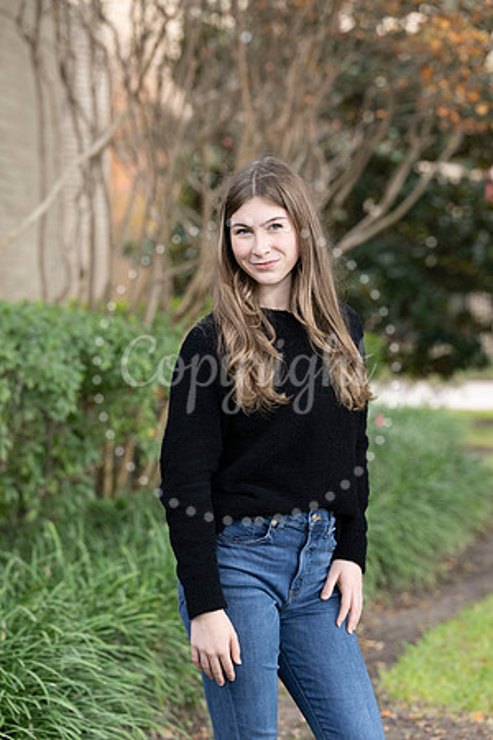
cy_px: 370
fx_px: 2362
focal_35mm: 115
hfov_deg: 11.9
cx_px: 246
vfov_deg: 17.8
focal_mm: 115
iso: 320
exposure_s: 1/200
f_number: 5
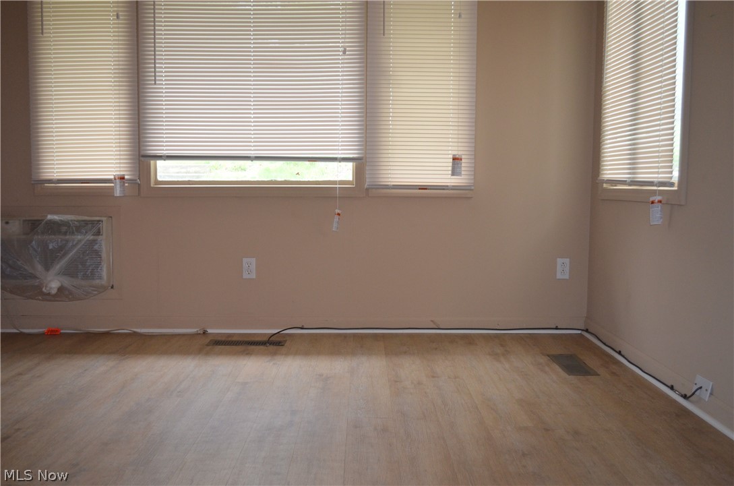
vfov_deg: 36.7
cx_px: 367
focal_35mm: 36
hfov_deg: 53.2
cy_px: 243
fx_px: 732
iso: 1400
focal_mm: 24
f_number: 4
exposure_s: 1/60
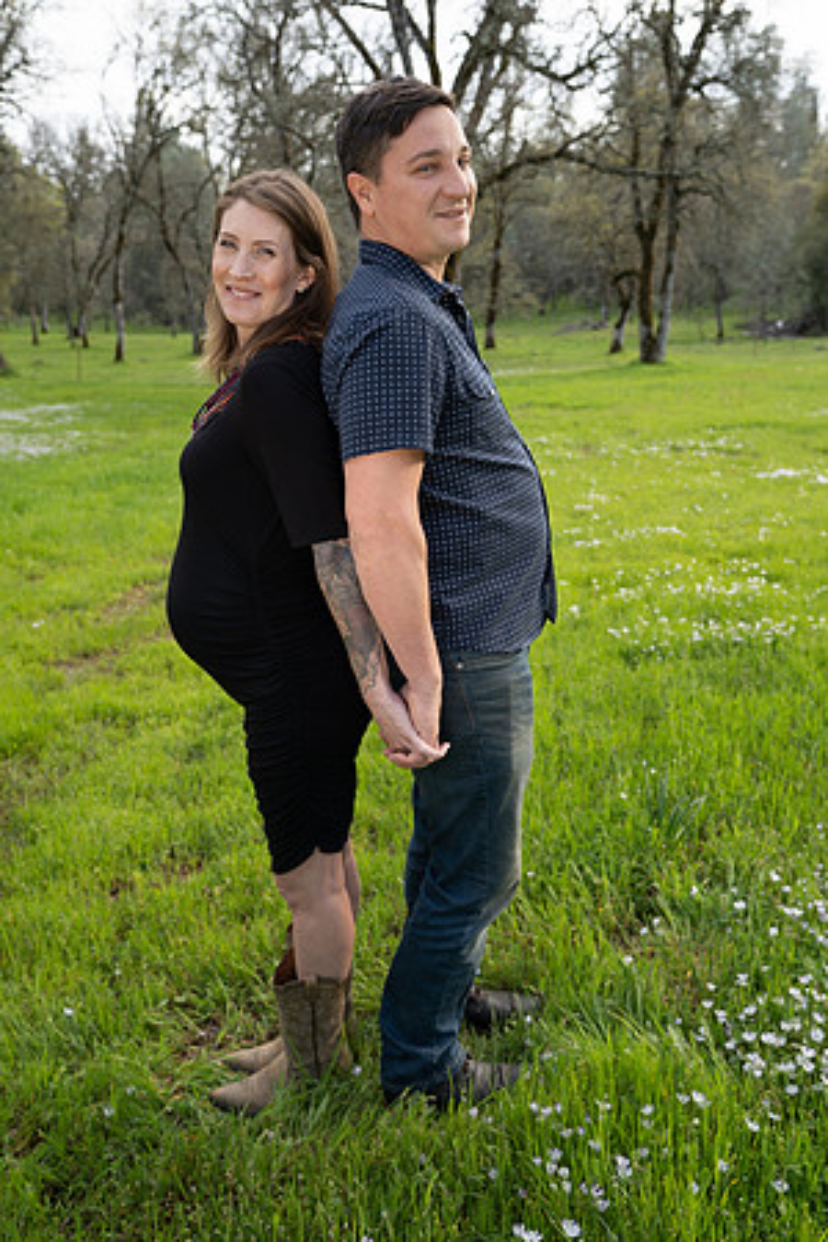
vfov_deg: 61.9
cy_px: 621
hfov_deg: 43.6
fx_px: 1035
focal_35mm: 30
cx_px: 414
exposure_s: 1/125
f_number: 4.5
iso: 200
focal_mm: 30
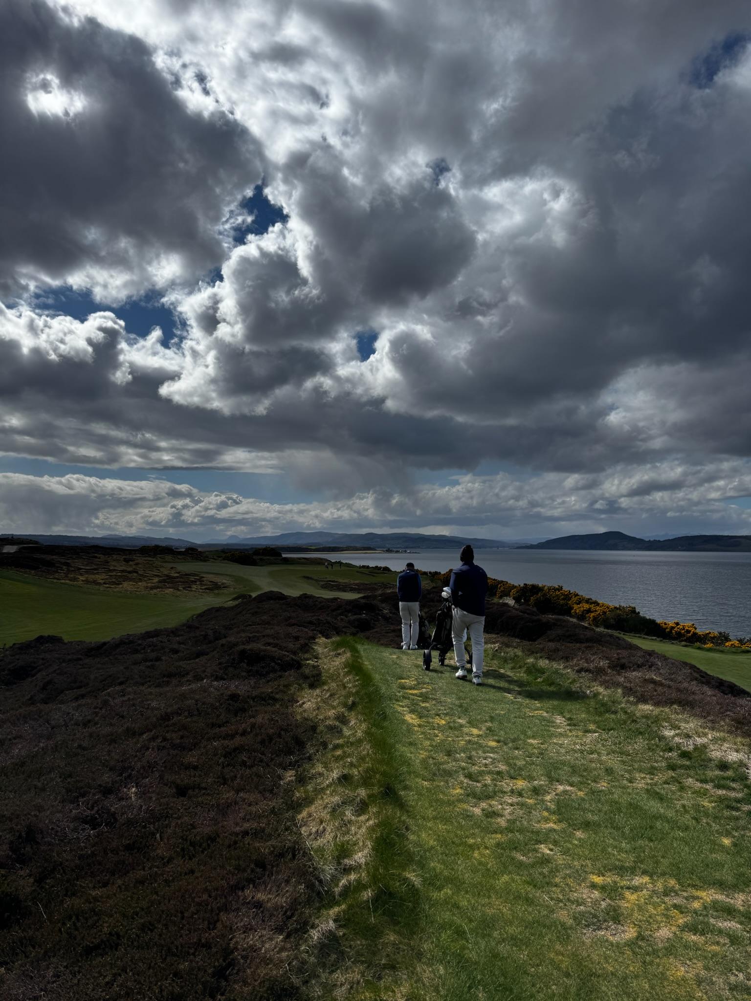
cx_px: 376
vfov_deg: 71.6
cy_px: 500
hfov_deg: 56.8
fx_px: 694
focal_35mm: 24
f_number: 1.78
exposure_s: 1/12346
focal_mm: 6.76
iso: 64
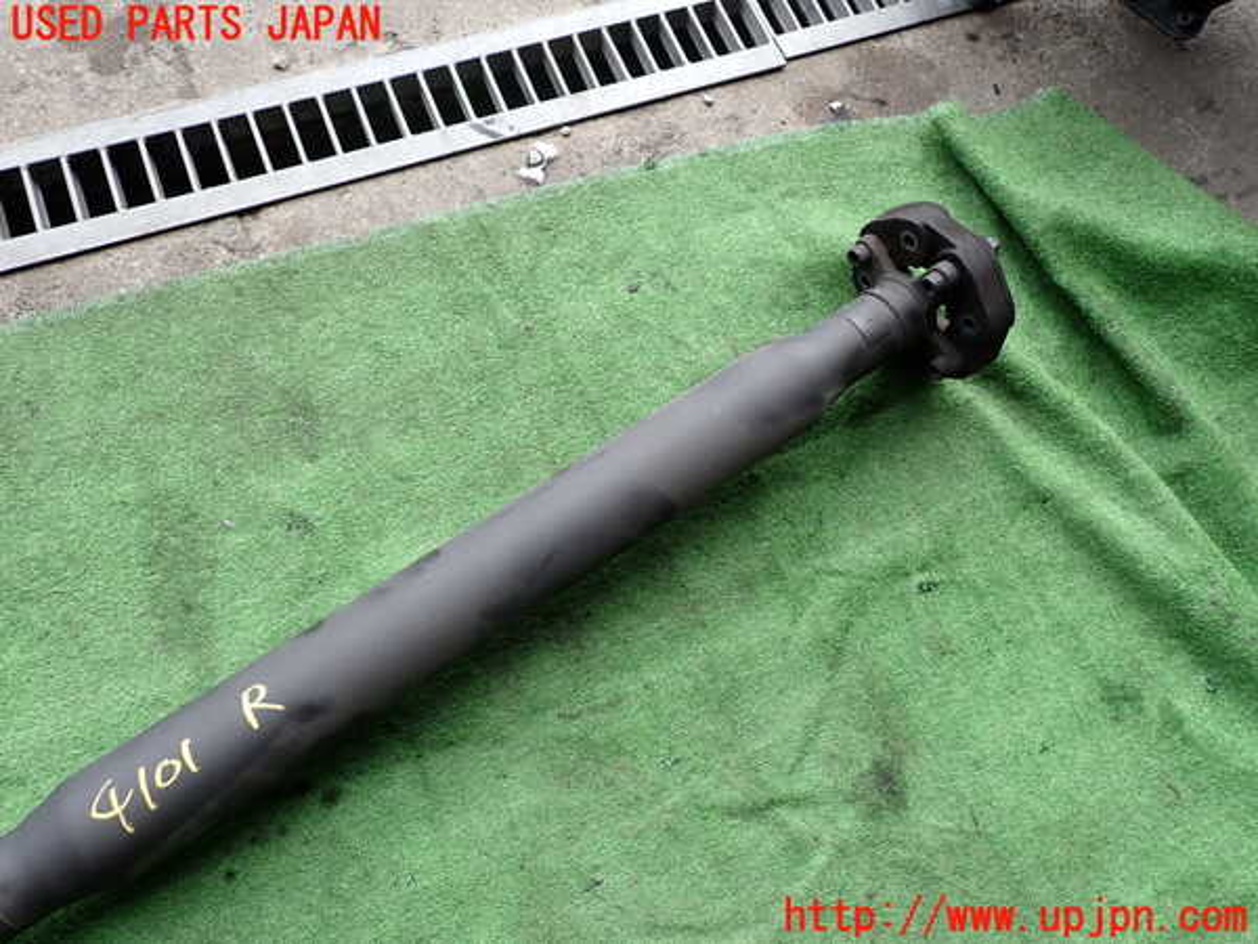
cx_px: 629
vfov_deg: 54.9
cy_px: 472
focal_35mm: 25
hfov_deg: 69.4
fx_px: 909
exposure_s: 1/320
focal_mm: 4.5
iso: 100
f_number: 2.8
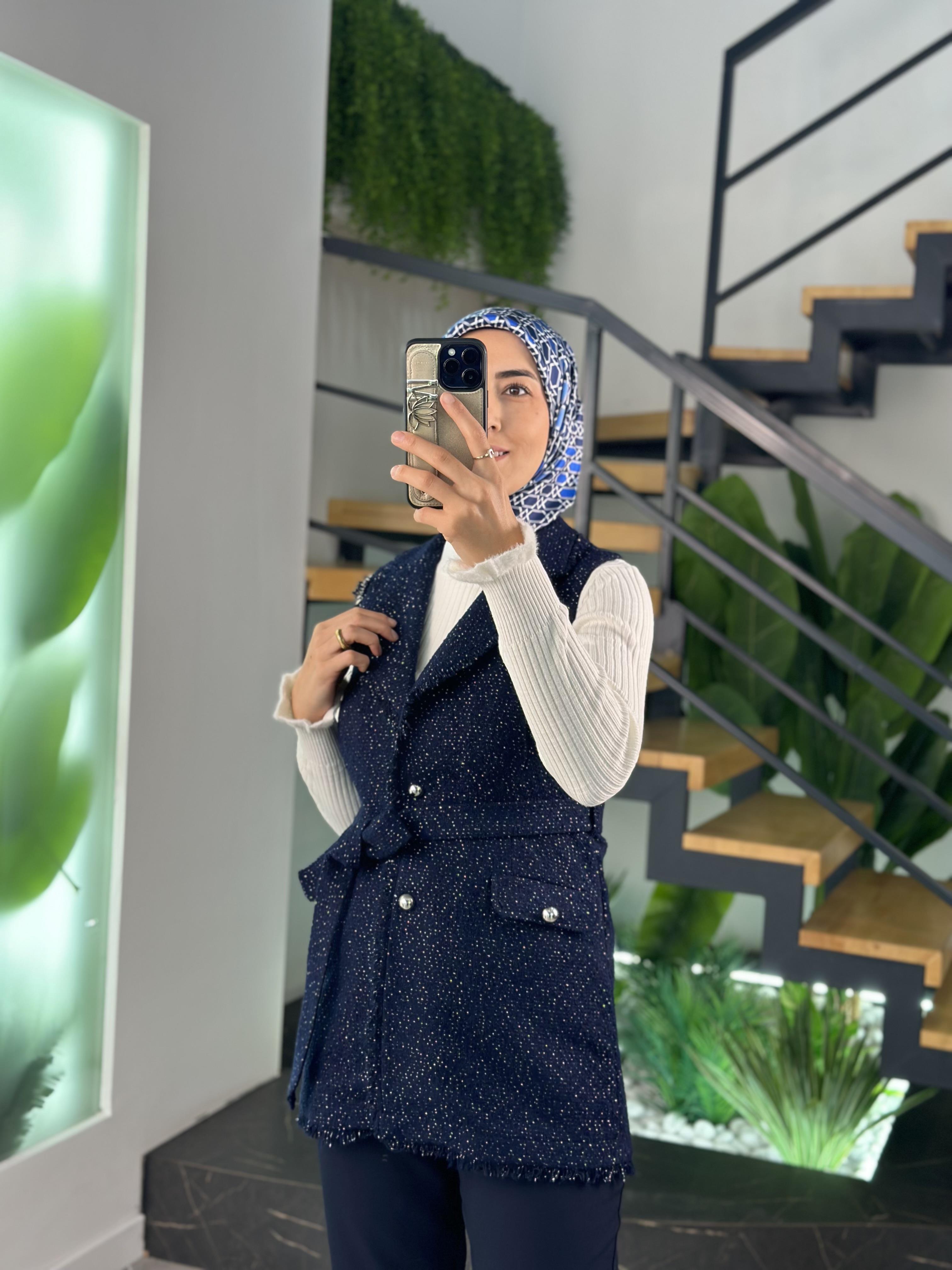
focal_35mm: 48
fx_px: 1760
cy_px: 635
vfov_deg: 39.7
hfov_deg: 30.3
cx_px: 476
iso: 64
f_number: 1.78
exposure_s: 1/100
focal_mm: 6.86
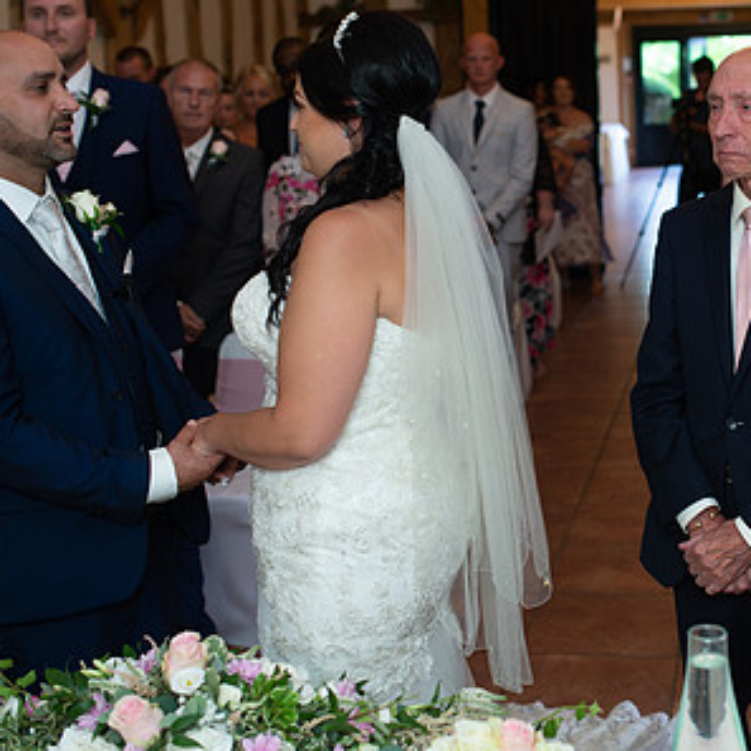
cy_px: 301
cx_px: 617
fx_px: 1424
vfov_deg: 29.5
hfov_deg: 28.8
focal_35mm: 58
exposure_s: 1/100
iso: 400
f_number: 2.8
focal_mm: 35
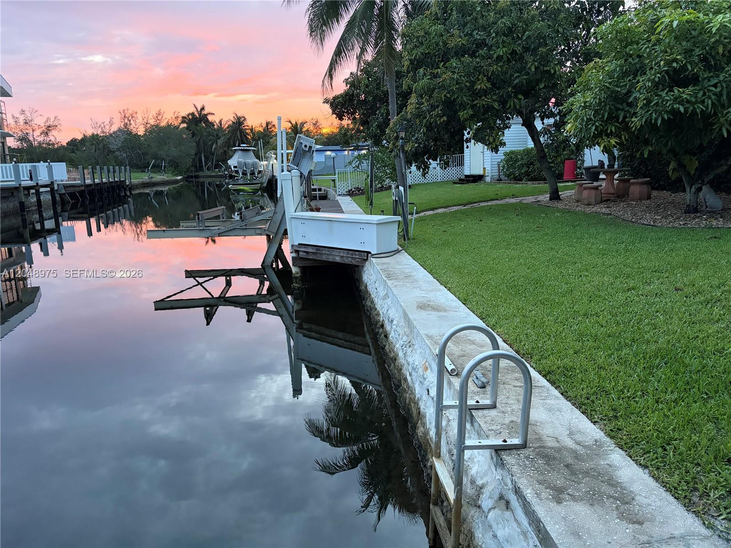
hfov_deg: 67.3
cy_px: 274
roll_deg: +2.2
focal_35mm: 26
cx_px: 366
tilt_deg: -11.3
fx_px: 549
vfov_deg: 53.1
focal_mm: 5.96
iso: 500
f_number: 1.6
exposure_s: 1/45
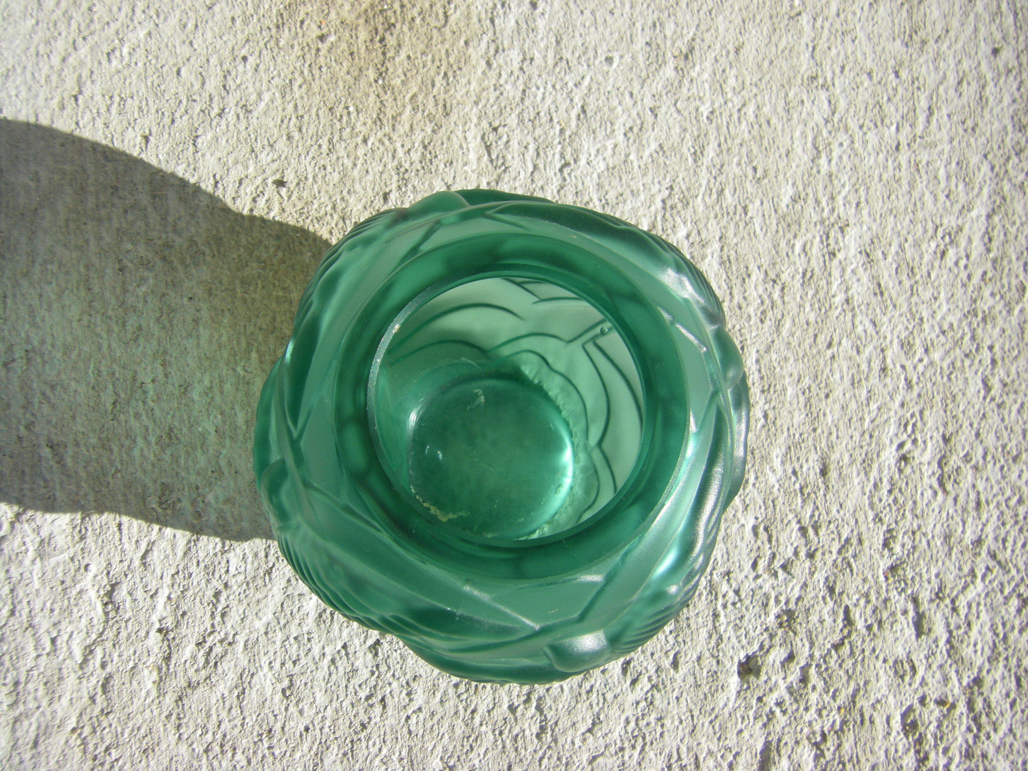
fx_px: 1128
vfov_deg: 37.7
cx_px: 514
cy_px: 386
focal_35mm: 38
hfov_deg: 49.0
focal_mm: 6.3
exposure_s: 1/160
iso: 64
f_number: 7
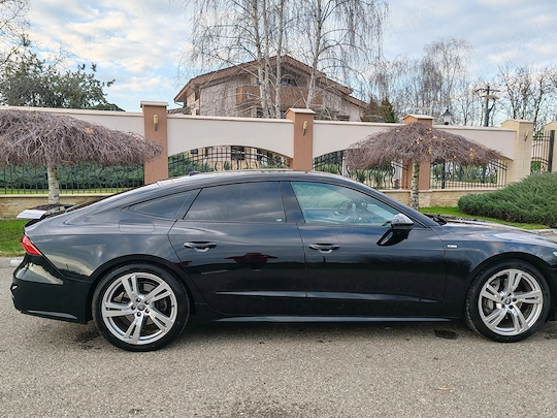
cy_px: 222
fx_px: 483
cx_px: 295
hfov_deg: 59.9
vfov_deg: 46.8
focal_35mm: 30
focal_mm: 6.12
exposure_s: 1/130
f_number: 1.9
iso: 50
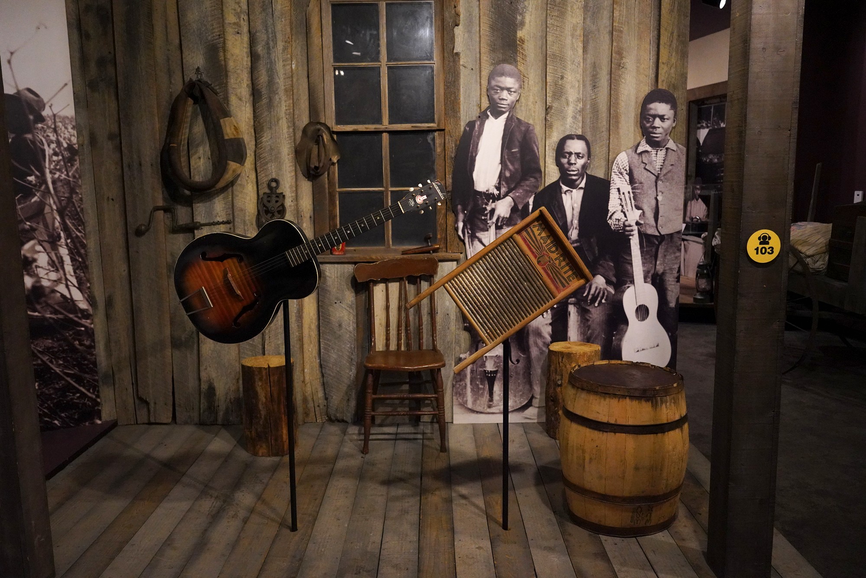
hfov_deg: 60.3
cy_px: 289
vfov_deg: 42.3
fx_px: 746
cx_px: 433
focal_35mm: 31
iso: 8000
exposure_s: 1/100
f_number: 4.5
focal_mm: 31
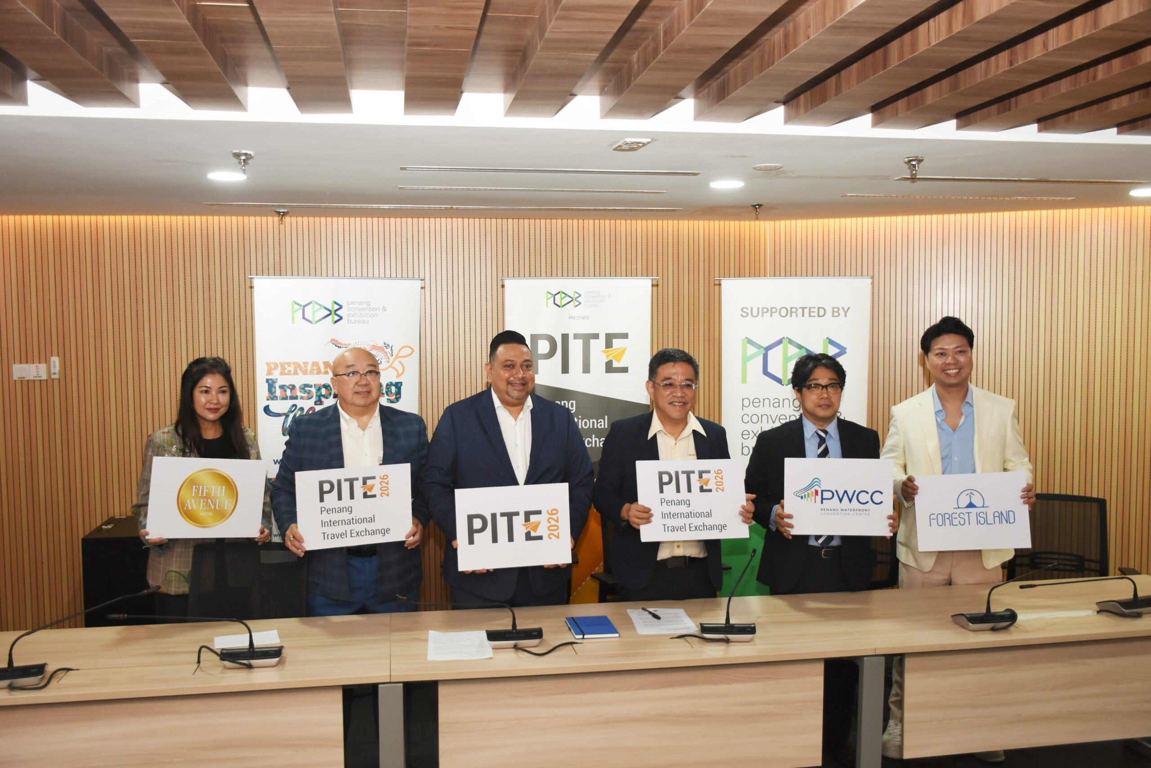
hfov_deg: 57.2
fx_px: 1055
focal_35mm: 33
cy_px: 384
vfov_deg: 40.0
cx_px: 576
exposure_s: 1/160
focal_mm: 22
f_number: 3.5
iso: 800
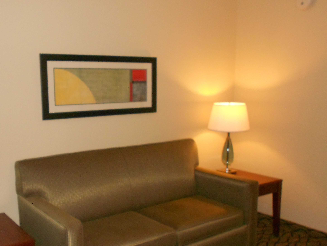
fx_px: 368
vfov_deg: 36.7
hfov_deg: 47.4
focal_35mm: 39
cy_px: 145
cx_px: 121
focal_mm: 4.6
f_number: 3.2
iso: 320
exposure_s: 1/25
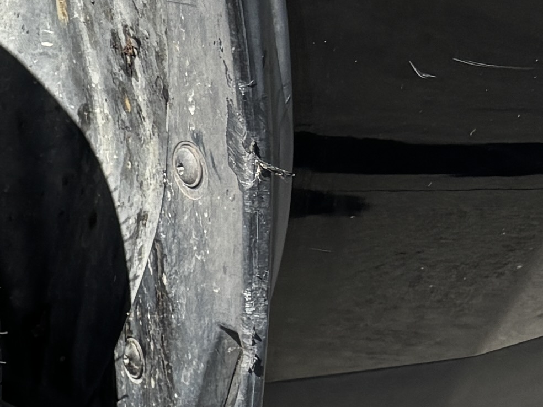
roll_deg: -0.2
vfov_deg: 9.8
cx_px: -931
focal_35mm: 151
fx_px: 2369
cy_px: 360
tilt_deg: -13.8
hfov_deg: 10.4
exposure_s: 1/2571
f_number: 1.6
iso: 50
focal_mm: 5.96
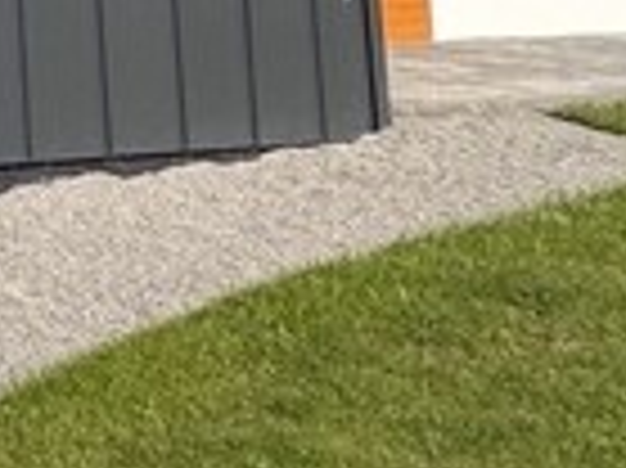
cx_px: -1342
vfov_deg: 13.3
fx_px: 1861
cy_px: -297
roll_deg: -1.0
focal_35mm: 103
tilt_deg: +6.8
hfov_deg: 10.8
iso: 50
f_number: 2.2
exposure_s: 1/2273
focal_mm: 2.22
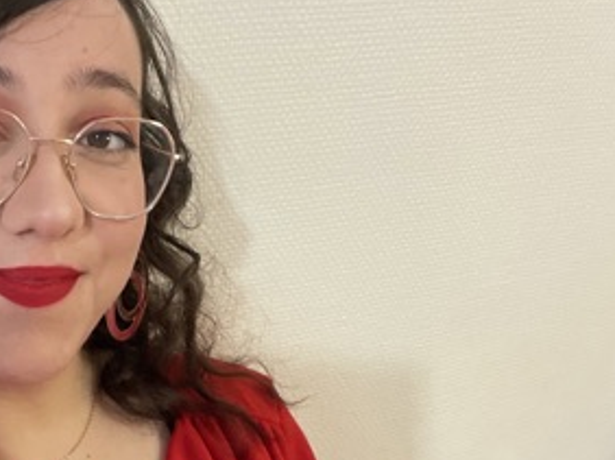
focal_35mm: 49
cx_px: 194
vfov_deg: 28.8
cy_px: 390
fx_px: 870
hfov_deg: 38.4
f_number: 2.2
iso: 320
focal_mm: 2.71
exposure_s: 1/33
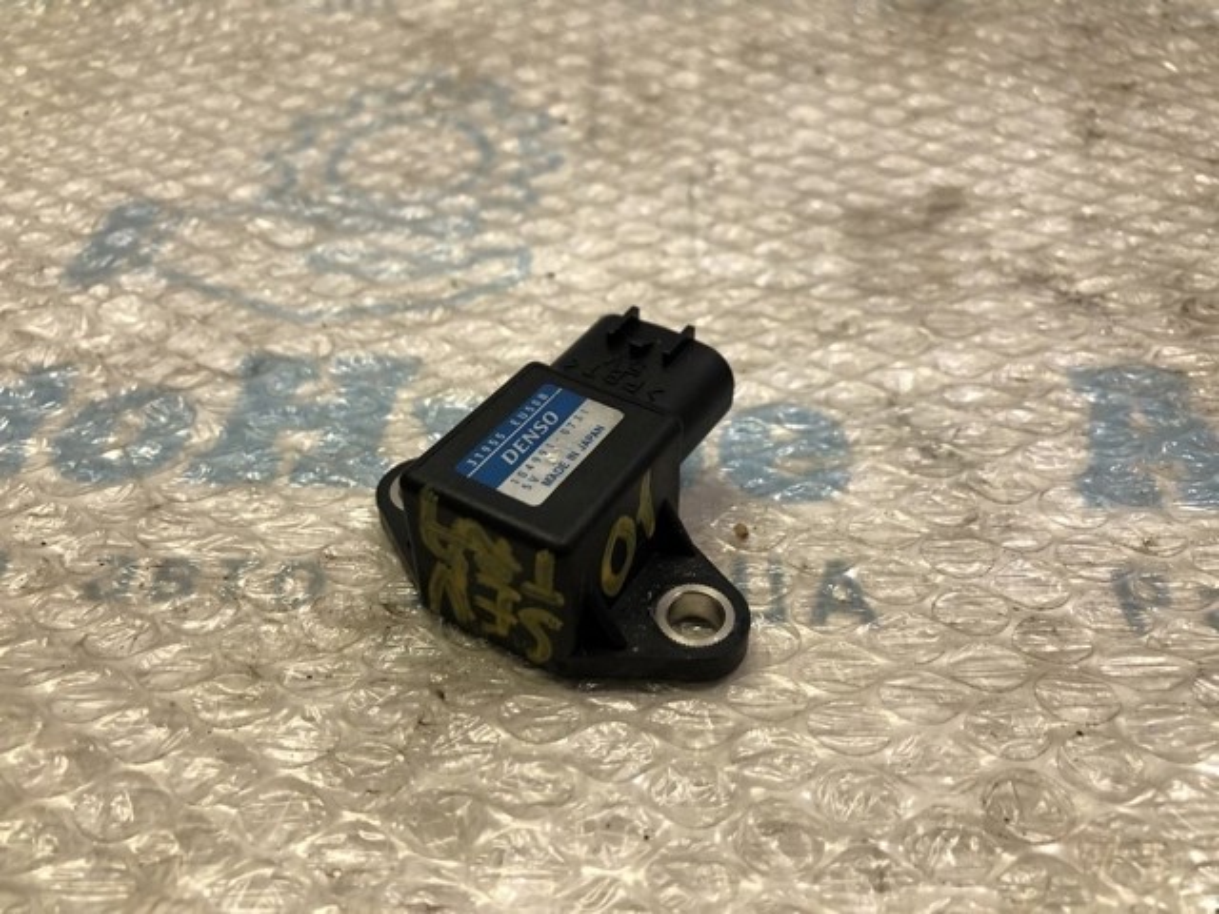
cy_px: 457
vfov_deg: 49.7
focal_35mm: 28
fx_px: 986
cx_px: 610
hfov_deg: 63.4
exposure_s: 1/33
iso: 25
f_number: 1.8
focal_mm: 4
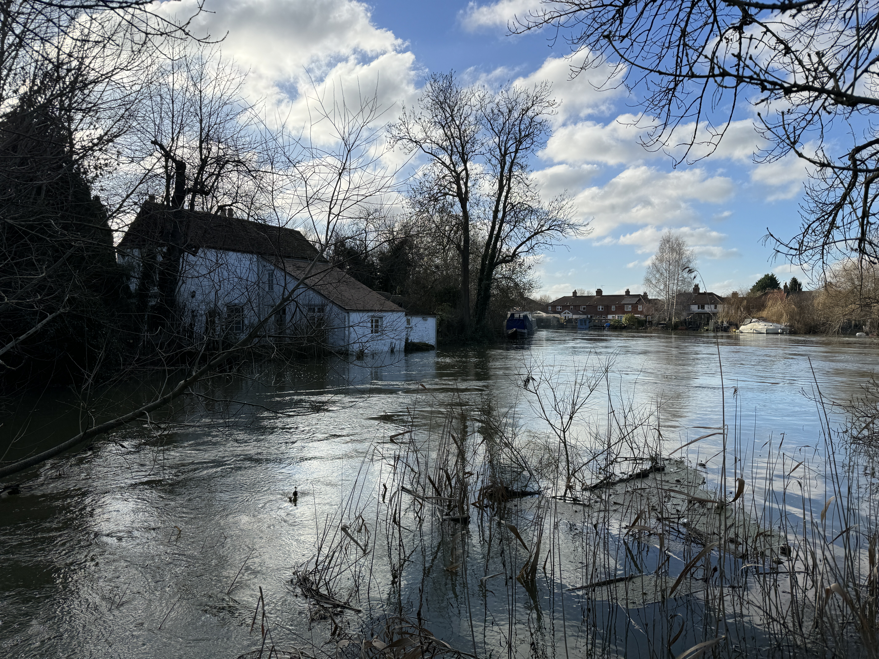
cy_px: 330
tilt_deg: -1.2
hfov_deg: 71.6
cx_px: 440
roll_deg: -0.9
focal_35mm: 24
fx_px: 609
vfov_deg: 56.8
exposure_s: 1/4608
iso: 80
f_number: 1.78
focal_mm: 6.86
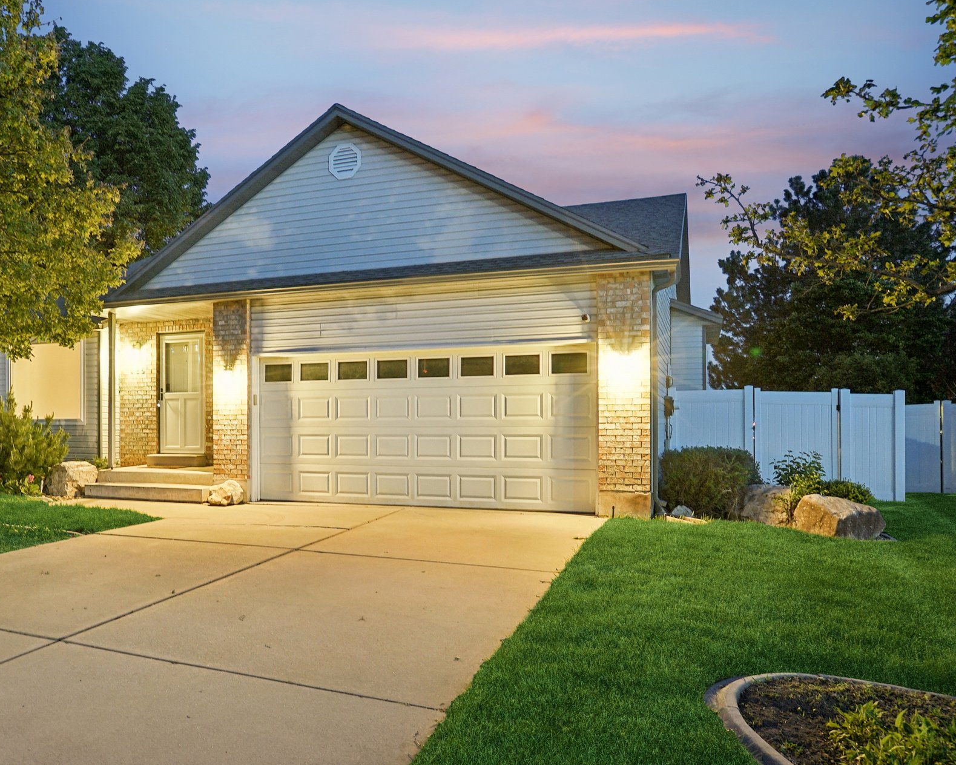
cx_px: 344
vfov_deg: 51.5
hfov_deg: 61.2
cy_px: 381
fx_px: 792
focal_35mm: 28
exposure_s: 2.5
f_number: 8
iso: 400
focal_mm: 23
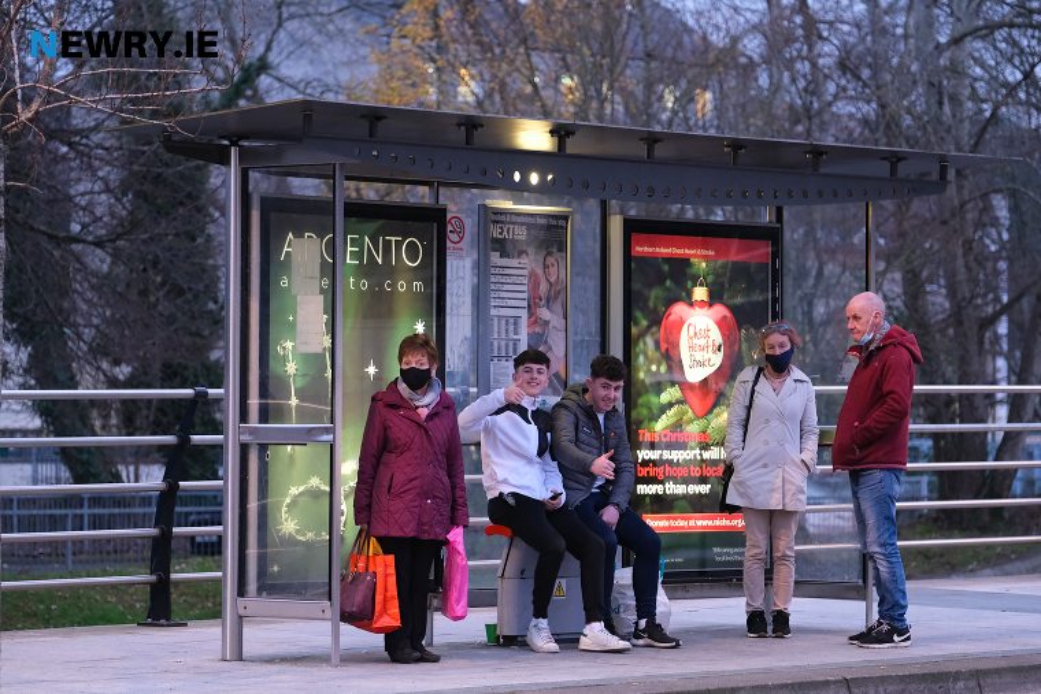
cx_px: 520
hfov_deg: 14.4
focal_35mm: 142
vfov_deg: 9.7
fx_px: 4107
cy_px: 347
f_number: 2.8
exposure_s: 1/70
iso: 3200
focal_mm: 94.5
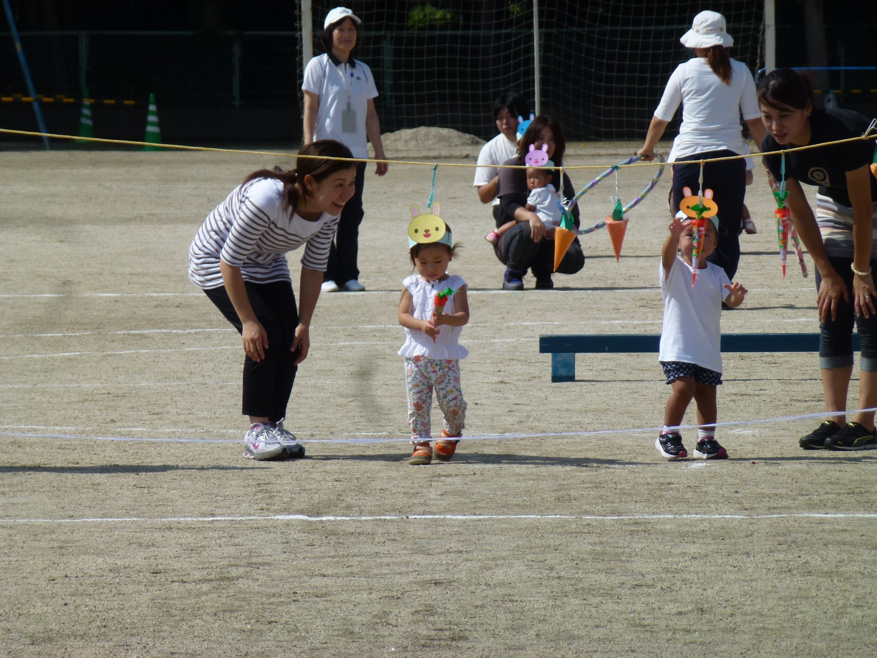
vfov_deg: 4.9
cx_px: 438
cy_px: 329
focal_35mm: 304
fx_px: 7702
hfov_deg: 6.5
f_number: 5.7
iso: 100
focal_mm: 54.5
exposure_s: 1/1000
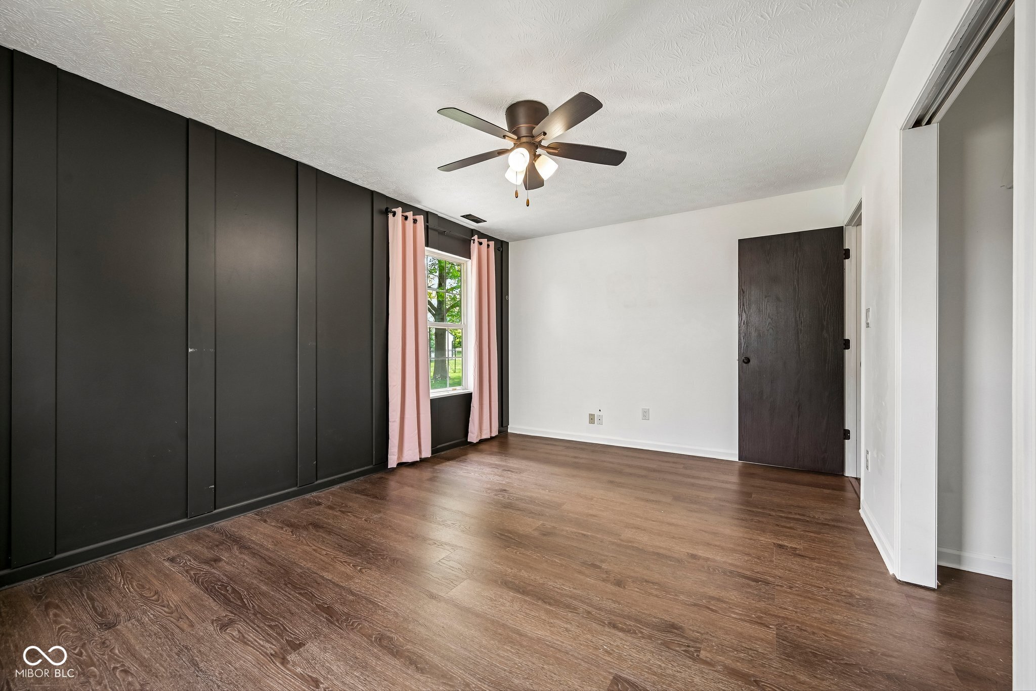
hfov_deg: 104.3
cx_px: 518
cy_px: 346
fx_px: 403
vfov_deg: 81.2
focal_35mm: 14
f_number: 8
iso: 400
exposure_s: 1/13
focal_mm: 14
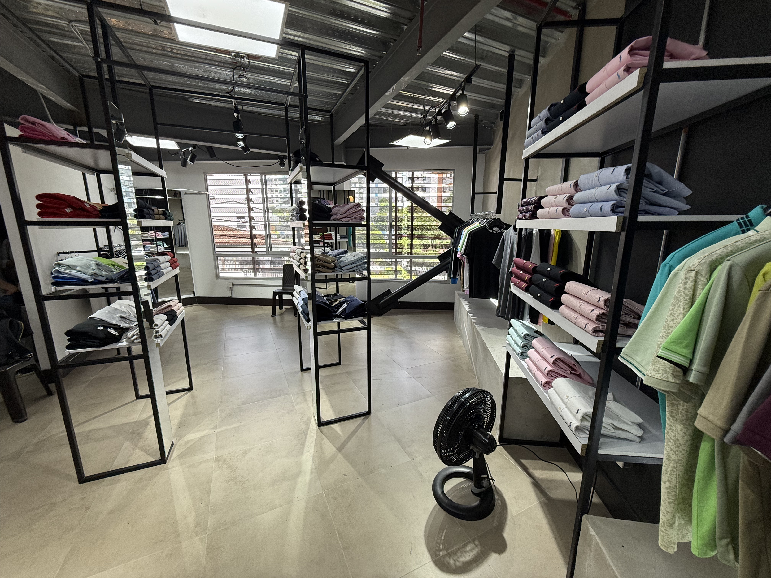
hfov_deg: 102.1
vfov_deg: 85.7
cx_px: 386
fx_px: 312
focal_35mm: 14
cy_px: 289
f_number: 2.2
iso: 64
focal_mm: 2.22
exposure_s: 1/127
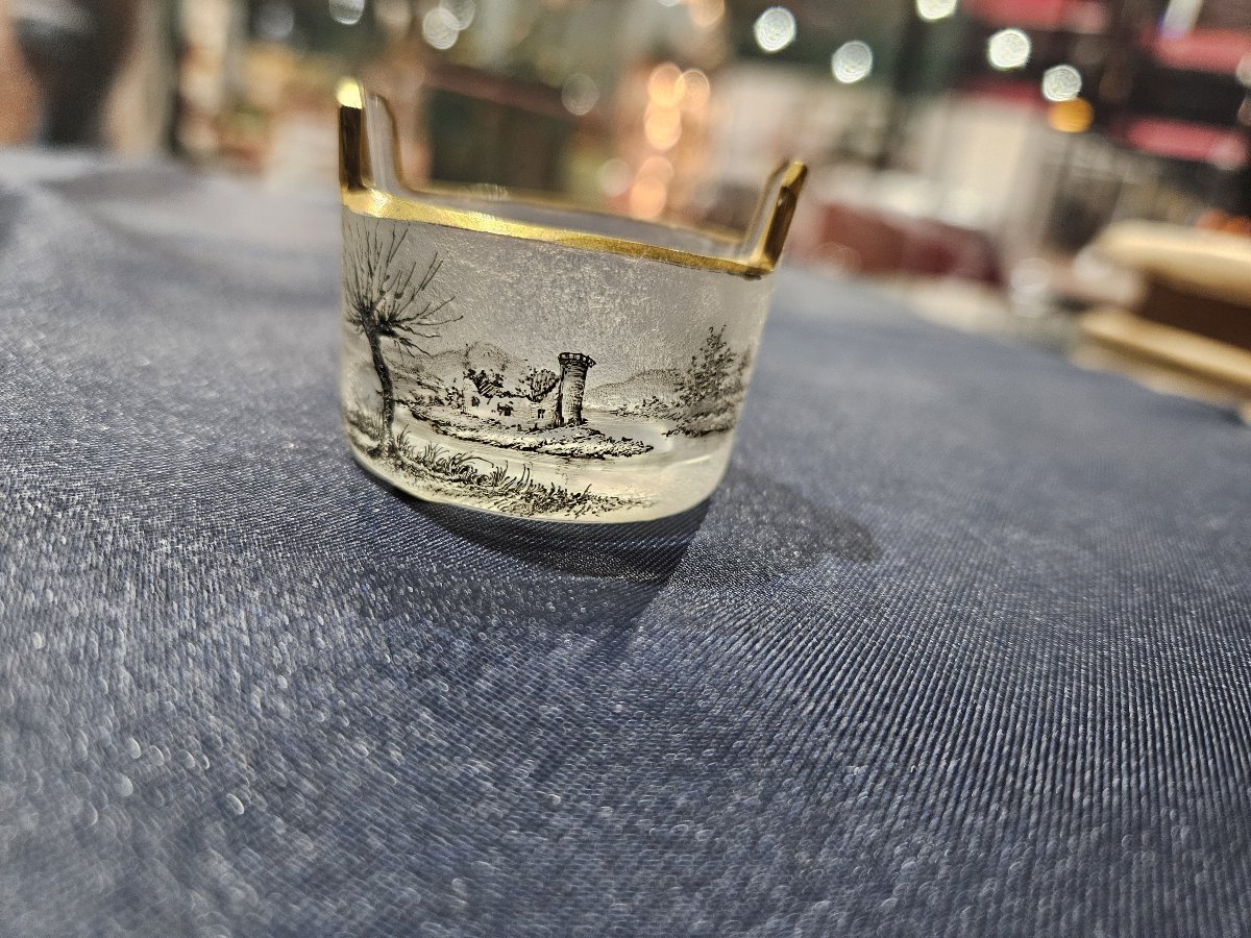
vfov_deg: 58.9
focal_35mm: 23
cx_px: 626
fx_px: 831
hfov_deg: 73.9
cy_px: 469
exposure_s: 1/50
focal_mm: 5.4
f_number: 1.8
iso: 800
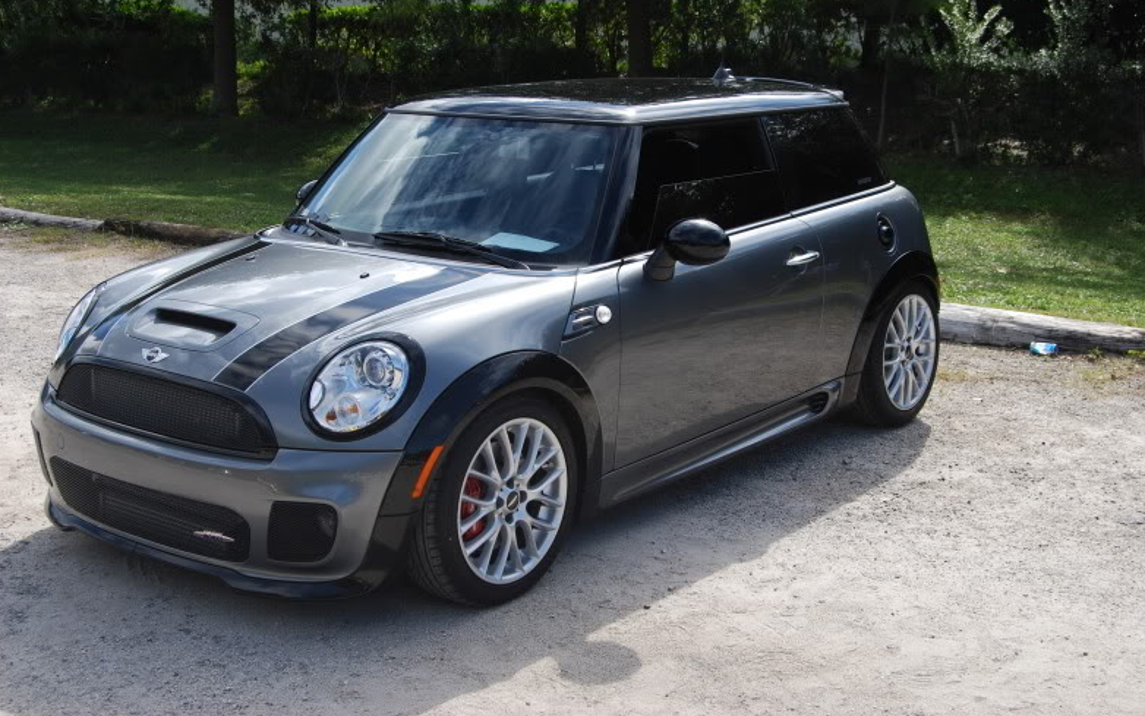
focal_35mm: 49
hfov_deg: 41.4
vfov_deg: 26.6
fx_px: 1514
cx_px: 571
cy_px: 335
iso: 100
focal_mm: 31
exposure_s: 1/200
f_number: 7.1
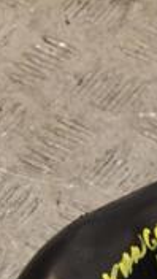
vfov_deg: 11.3
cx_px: 317
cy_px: 314
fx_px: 1390
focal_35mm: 188
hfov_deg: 6.3
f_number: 5.6
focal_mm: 35
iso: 800
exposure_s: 1/200
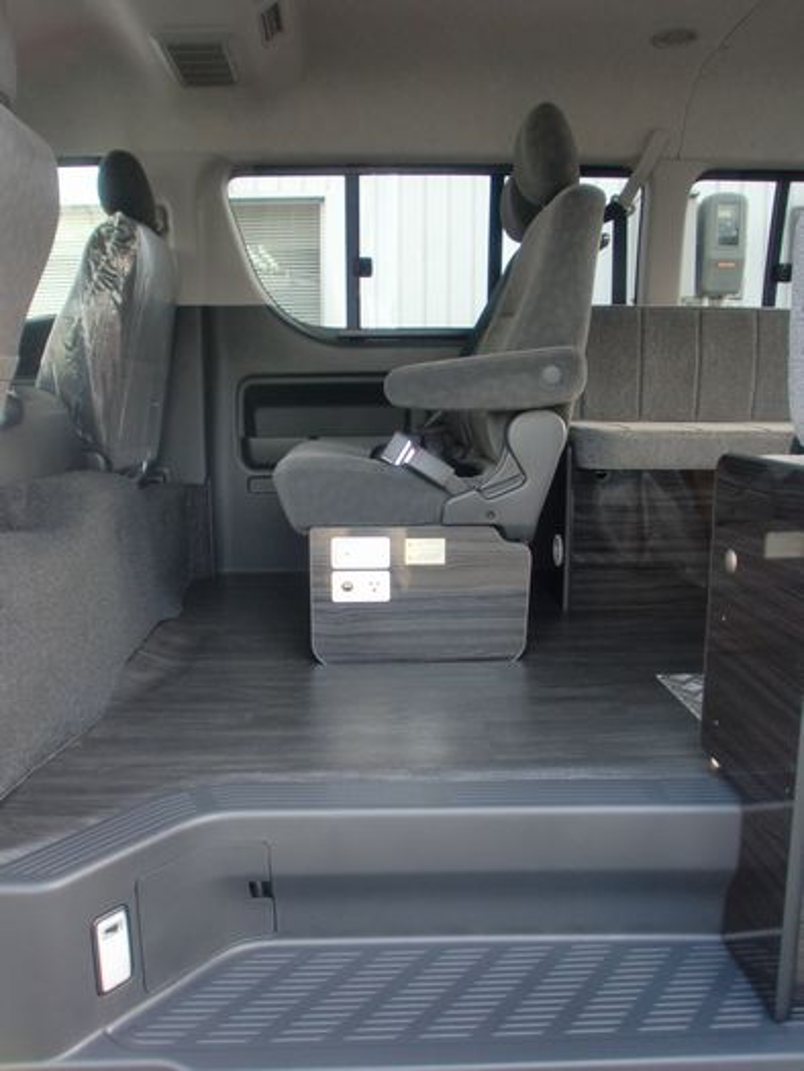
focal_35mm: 28
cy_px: 536
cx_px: 402
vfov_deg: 63.4
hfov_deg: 49.8
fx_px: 867
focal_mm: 4.65
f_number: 2.6
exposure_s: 1/60
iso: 80
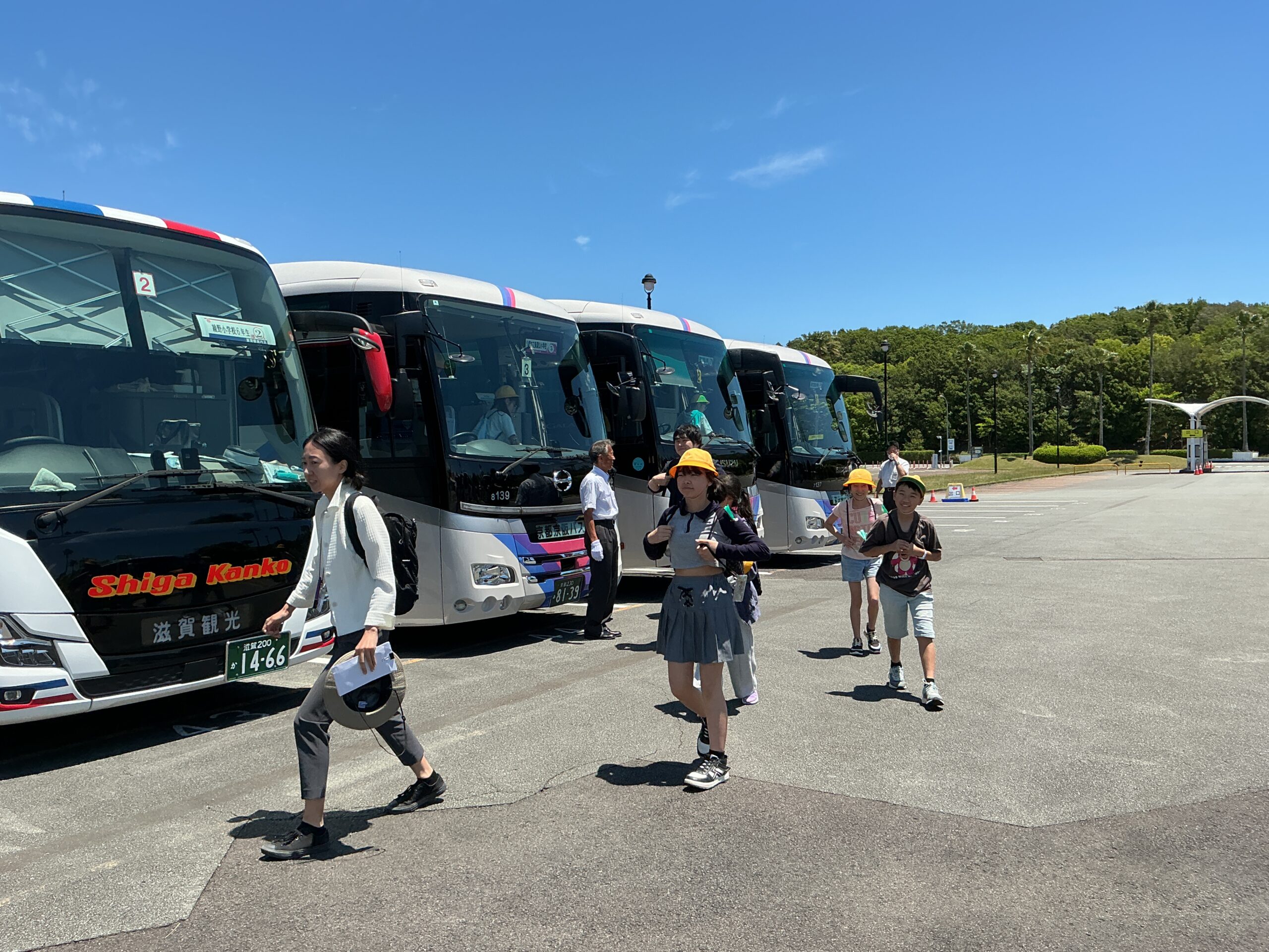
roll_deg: +3.6
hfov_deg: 61.7
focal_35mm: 29
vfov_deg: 48.2
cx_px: 634
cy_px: 476
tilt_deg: +2.8
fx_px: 1063
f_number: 1.8
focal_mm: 3
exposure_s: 1/1377
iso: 25
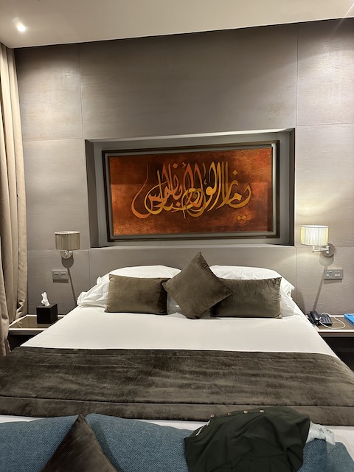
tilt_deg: -4.3
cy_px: 236
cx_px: 177
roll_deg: +1.1
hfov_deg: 56.8
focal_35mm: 24
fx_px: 327
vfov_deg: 71.6
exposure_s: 1/50
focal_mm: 6.86
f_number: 1.78
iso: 640
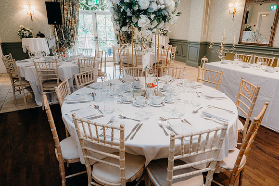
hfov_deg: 73.7
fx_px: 186
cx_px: 140
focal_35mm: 24
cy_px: 93
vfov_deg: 53.2
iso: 2000
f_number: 3.5
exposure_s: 1/160
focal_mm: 24
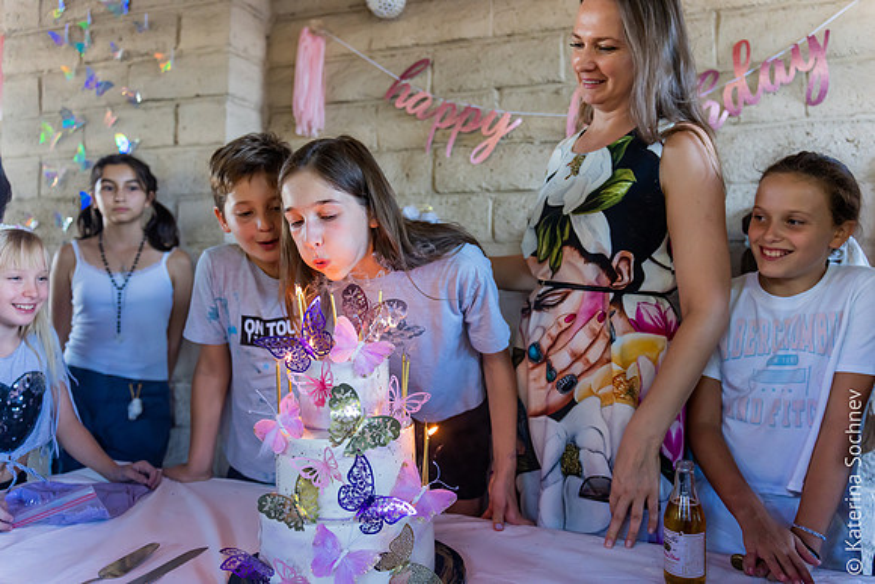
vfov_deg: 46.4
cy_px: 292
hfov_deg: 65.5
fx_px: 681
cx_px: 438
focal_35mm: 28
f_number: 2.8
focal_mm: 28
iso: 2500
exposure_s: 1/250
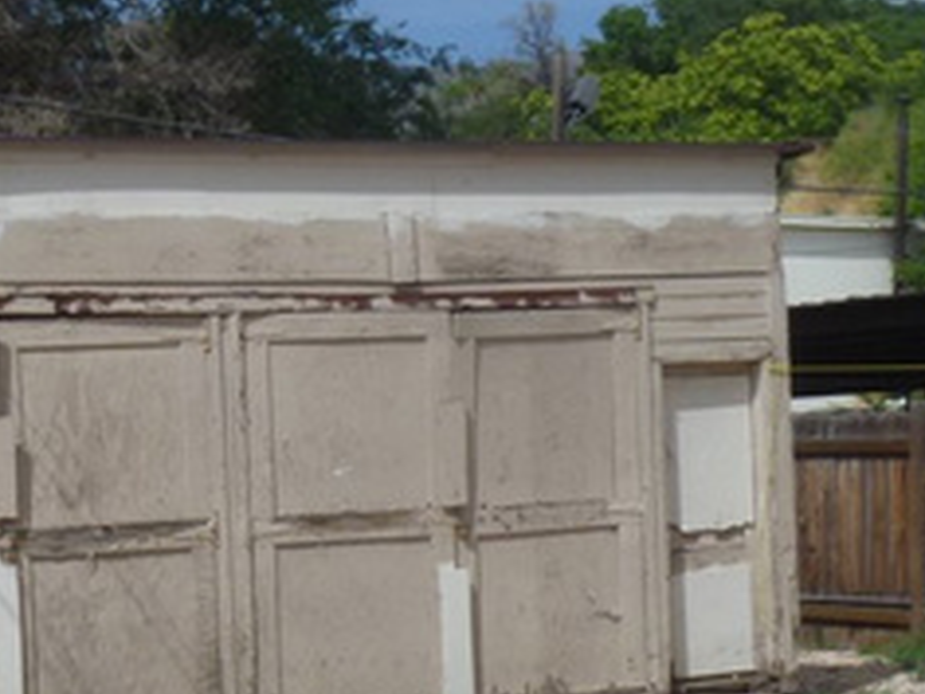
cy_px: 553
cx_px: -82
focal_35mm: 95
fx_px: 2539
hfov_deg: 19.8
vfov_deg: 15.5
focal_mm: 6.3
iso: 80
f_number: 5.6
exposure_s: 1/400
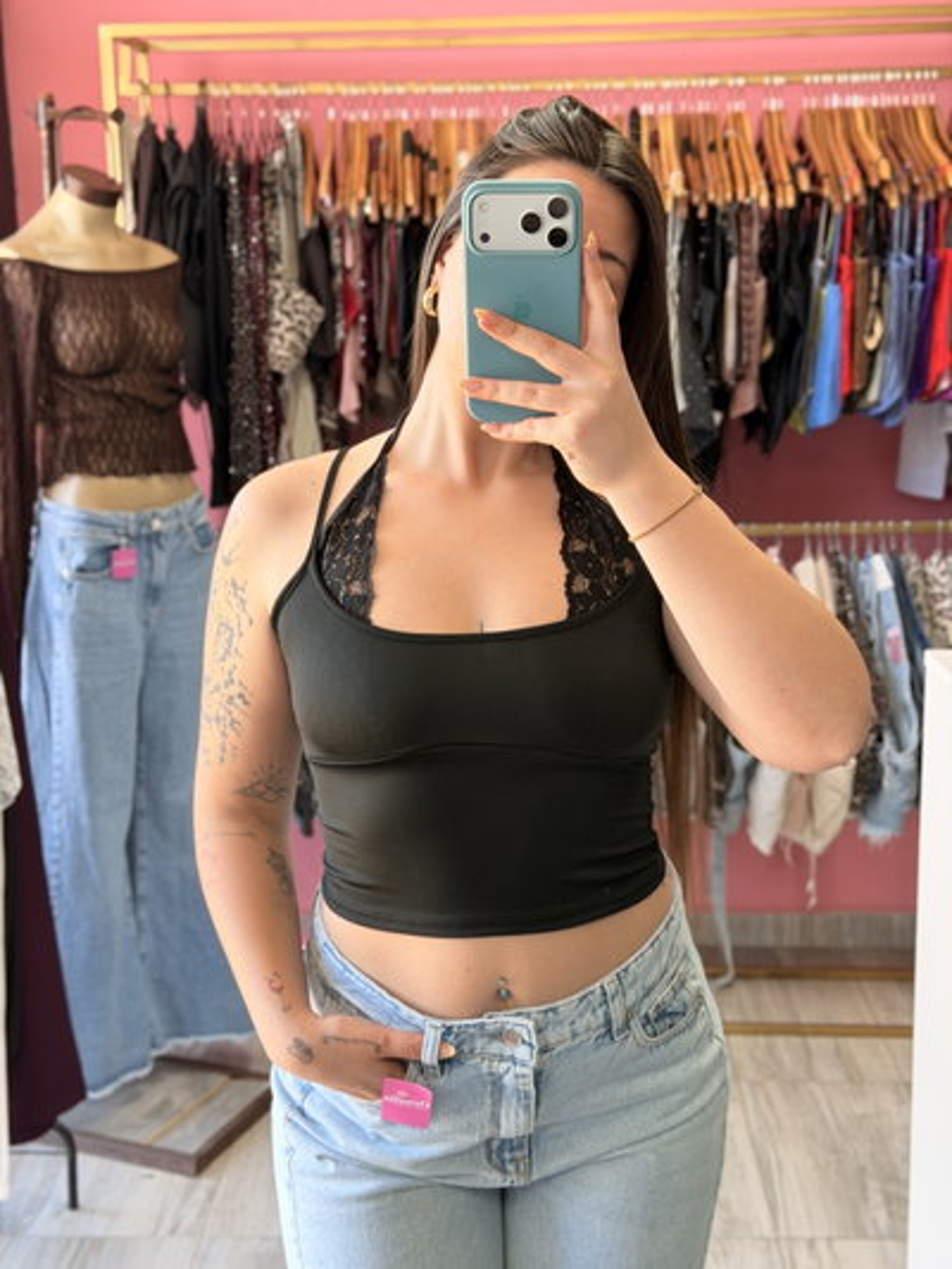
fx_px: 1759
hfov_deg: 30.3
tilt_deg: -12.9
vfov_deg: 39.6
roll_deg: +1.1
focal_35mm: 48
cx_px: 476
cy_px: 634
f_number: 1.78
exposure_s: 1/118
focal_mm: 6.76
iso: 100
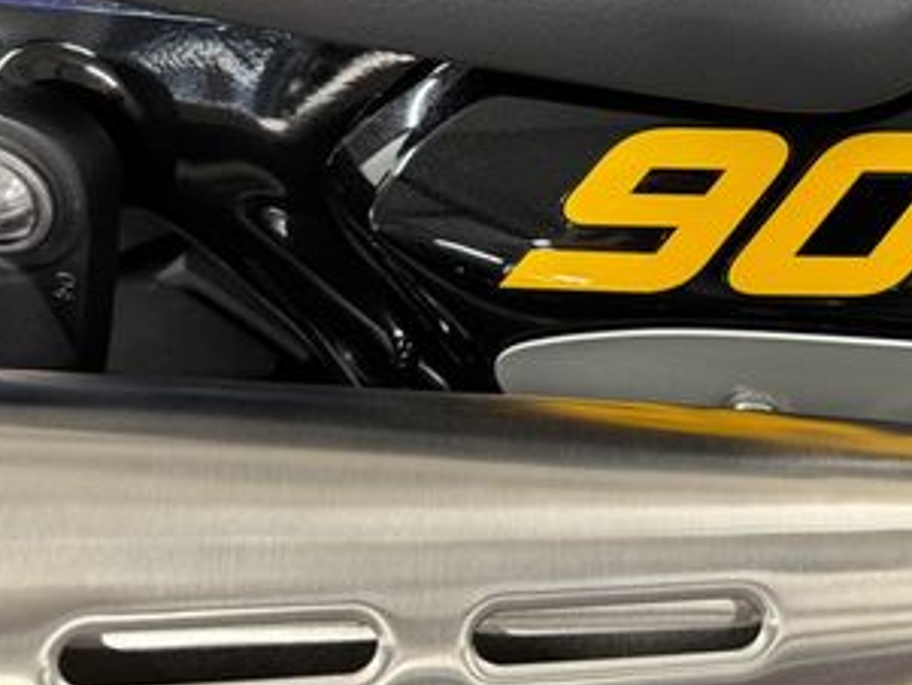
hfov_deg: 34.6
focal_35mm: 51
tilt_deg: -39.2
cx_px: 876
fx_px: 1344
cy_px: 100
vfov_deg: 27.8
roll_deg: +6.6
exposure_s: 1/50
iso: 250
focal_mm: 6.76
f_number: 1.78
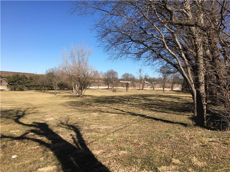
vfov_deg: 48.2
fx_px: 193
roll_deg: -2.2
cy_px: 86
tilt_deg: -1.0
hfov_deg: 61.7
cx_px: 115
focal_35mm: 29
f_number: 2.2
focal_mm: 4.15
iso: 25
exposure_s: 1/1709
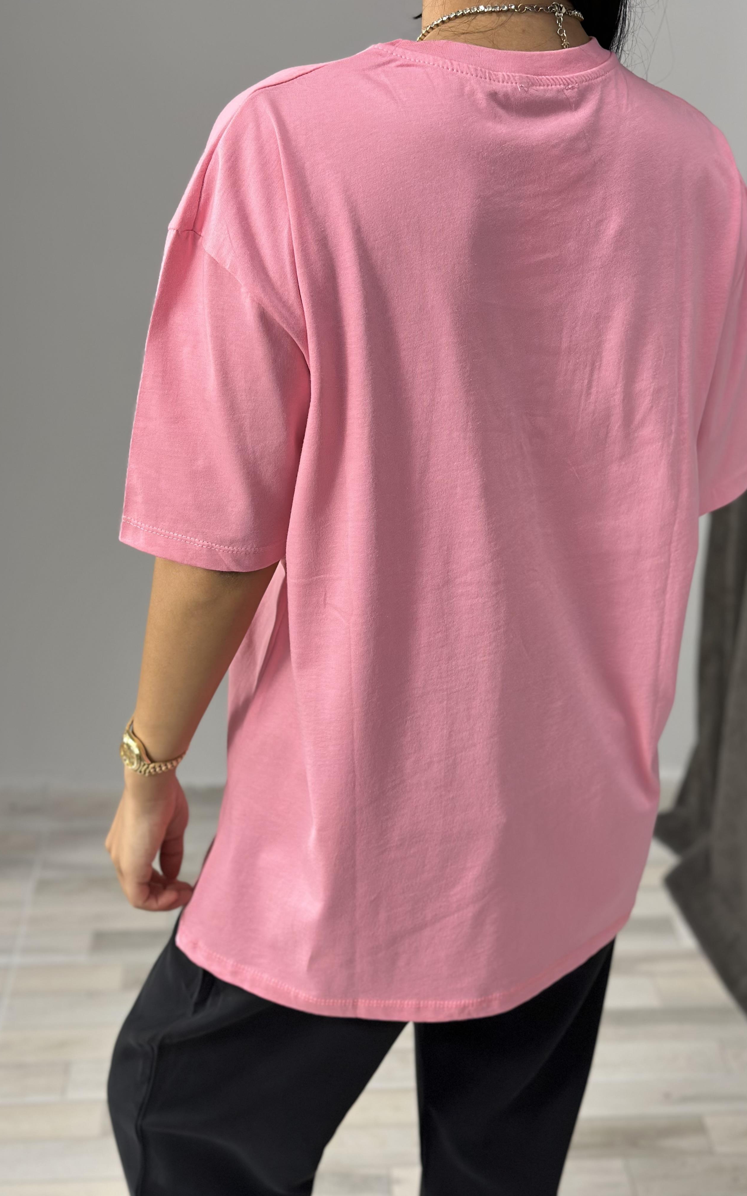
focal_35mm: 51
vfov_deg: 39.6
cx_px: 447
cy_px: 598
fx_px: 1661
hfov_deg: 25.3
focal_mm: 6.86
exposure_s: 1/100
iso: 125
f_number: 1.78
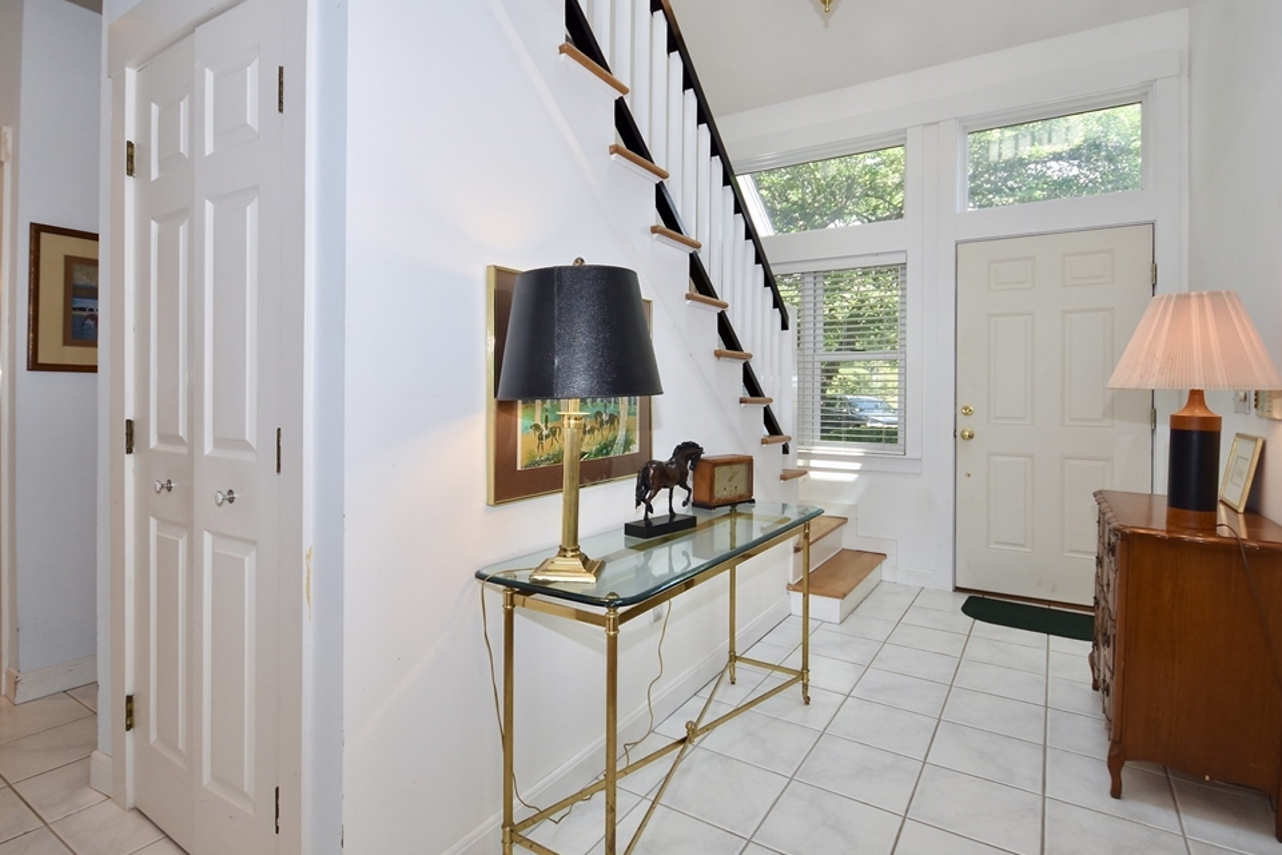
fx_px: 570
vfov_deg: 73.7
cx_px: 605
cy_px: 415
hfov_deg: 96.6
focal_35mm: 16
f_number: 5
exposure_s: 1/100
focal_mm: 10
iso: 200
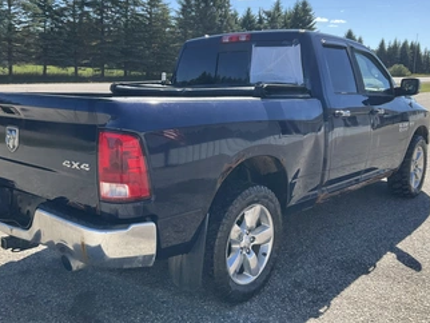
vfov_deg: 39.7
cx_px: 206
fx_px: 448
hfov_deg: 51.3
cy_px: 153
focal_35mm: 36
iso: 25
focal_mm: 3
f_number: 1.8
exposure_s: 1/556
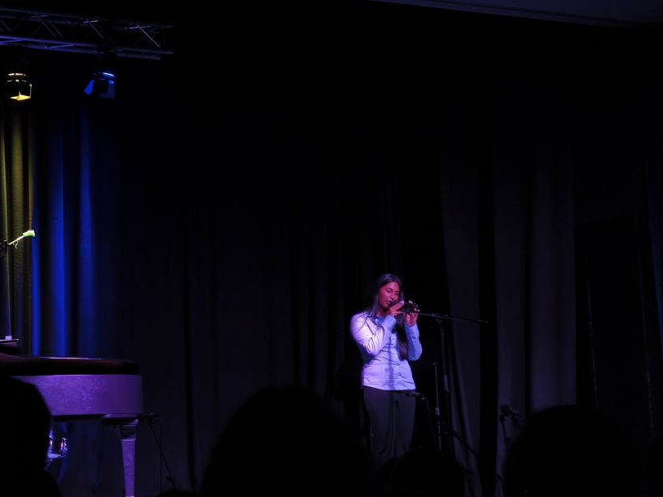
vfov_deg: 17.0
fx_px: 1666
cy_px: 284
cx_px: 181
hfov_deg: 22.3
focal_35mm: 87
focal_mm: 8.8
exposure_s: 1/50
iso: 1000
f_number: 2
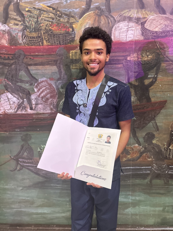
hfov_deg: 53.1
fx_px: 173
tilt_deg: -9.9
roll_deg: +1.5
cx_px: 86
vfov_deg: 67.3
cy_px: 116
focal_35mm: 26
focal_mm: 5.7
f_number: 1.5
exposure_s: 1/50
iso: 500
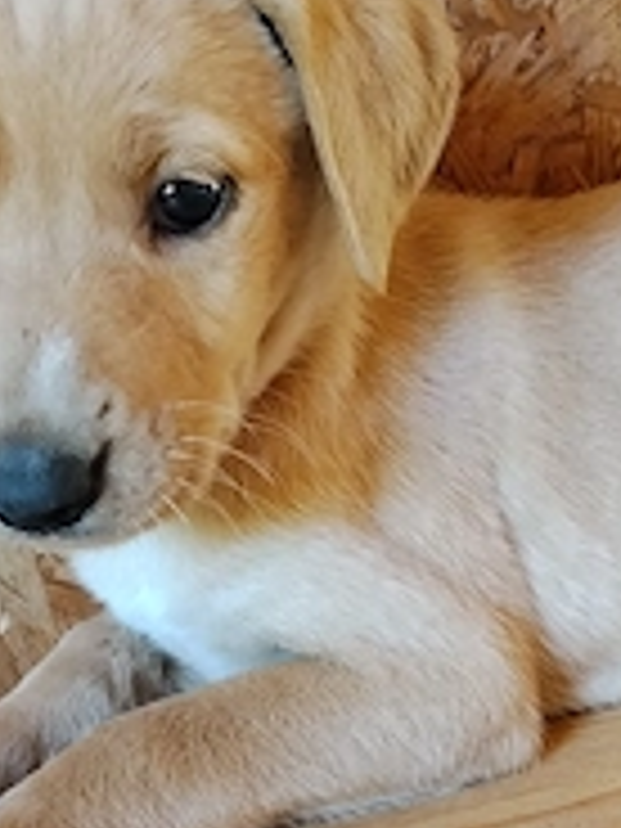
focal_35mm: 63
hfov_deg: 23.2
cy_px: 482
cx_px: 220
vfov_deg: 30.7
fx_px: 1507
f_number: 1.8
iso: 640
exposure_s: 1/33
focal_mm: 4.22
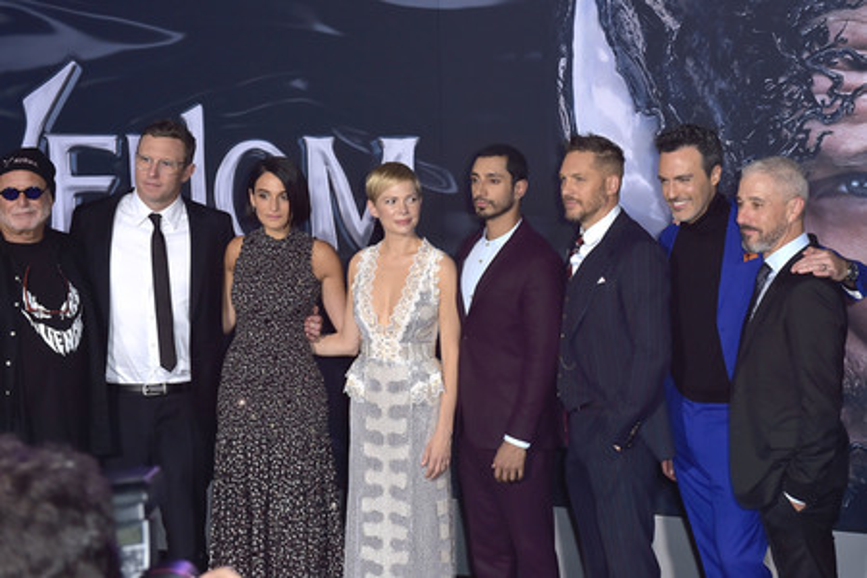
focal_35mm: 56
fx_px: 1349
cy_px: 289
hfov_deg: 35.6
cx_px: 434
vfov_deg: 24.2
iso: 500
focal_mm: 56
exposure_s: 1/250
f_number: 5
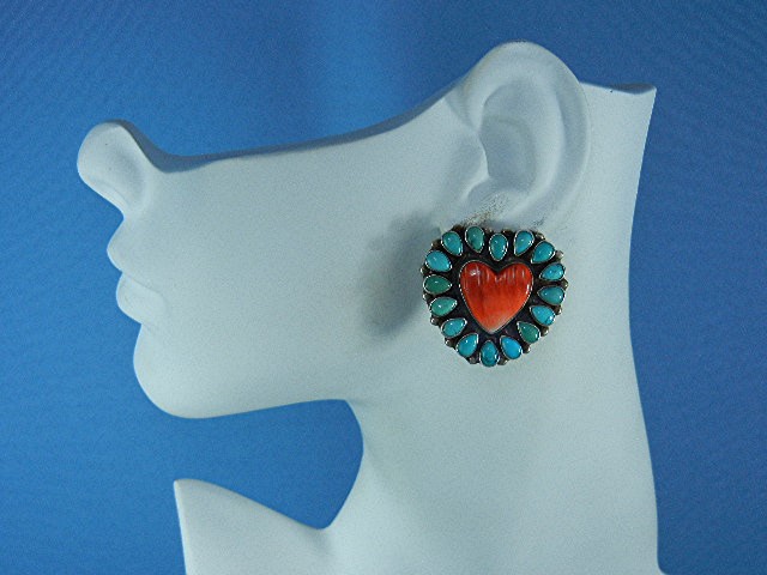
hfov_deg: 32.7
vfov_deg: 24.8
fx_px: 1307
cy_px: 288
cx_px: 384
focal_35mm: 59
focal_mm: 10.6
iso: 160
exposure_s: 1/38.6
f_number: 4
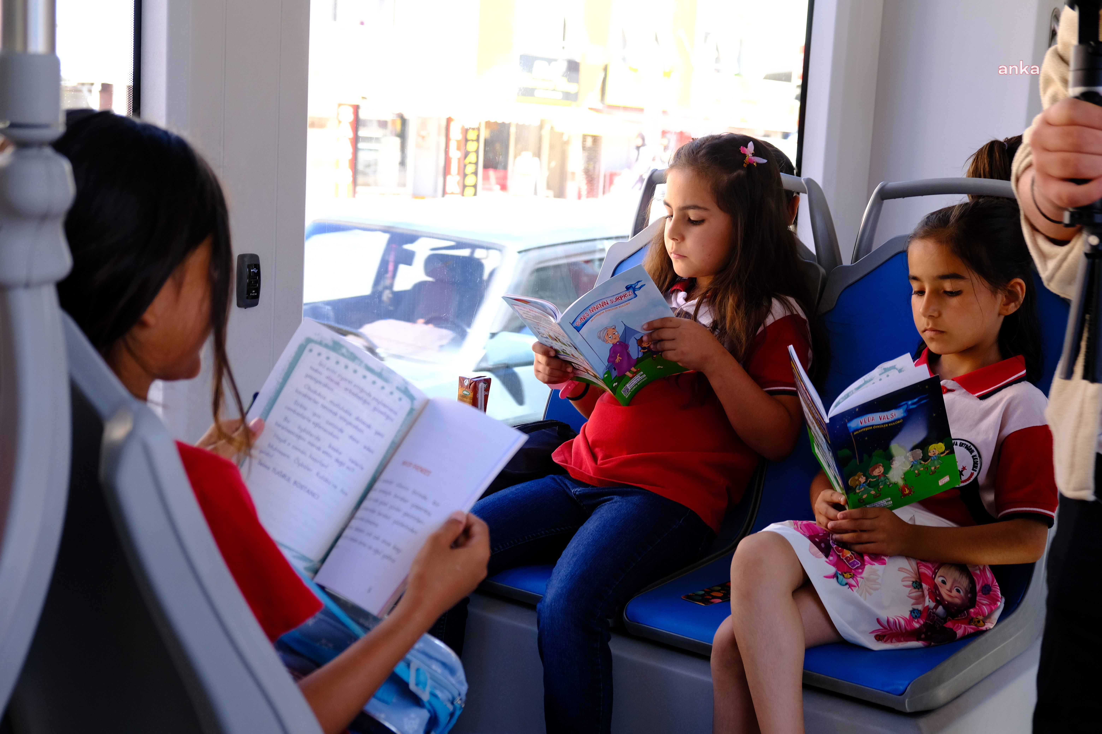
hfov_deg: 41.9
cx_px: 551
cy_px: 367
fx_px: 1439
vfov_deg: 28.6
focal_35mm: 47
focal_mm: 31.5
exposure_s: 1/160
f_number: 4.5
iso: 640
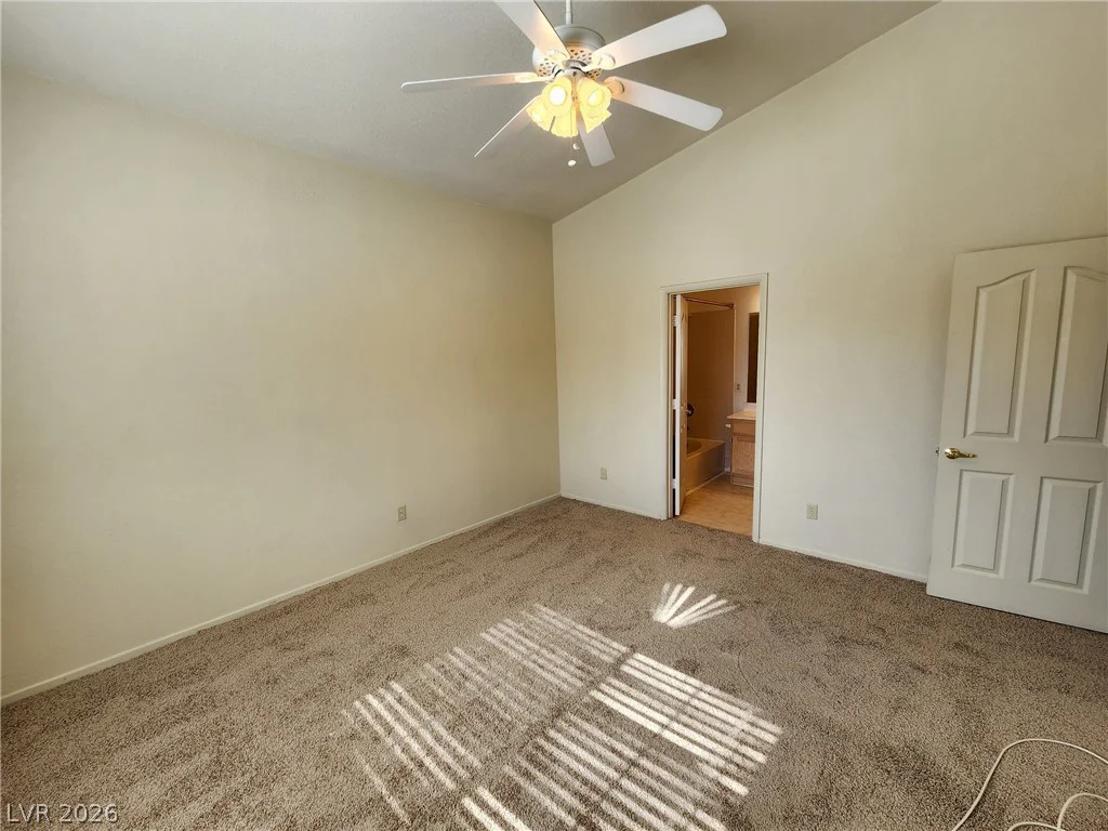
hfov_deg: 106.2
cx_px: 554
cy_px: 416
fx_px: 416
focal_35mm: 13
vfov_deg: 89.9
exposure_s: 1/120
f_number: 2.2
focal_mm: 2.2
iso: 64
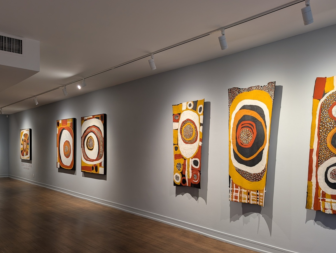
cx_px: 159
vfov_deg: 46.5
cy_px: 156
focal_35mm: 30
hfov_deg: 59.9
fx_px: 292
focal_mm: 6.9
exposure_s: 1/24
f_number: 1.68
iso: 47
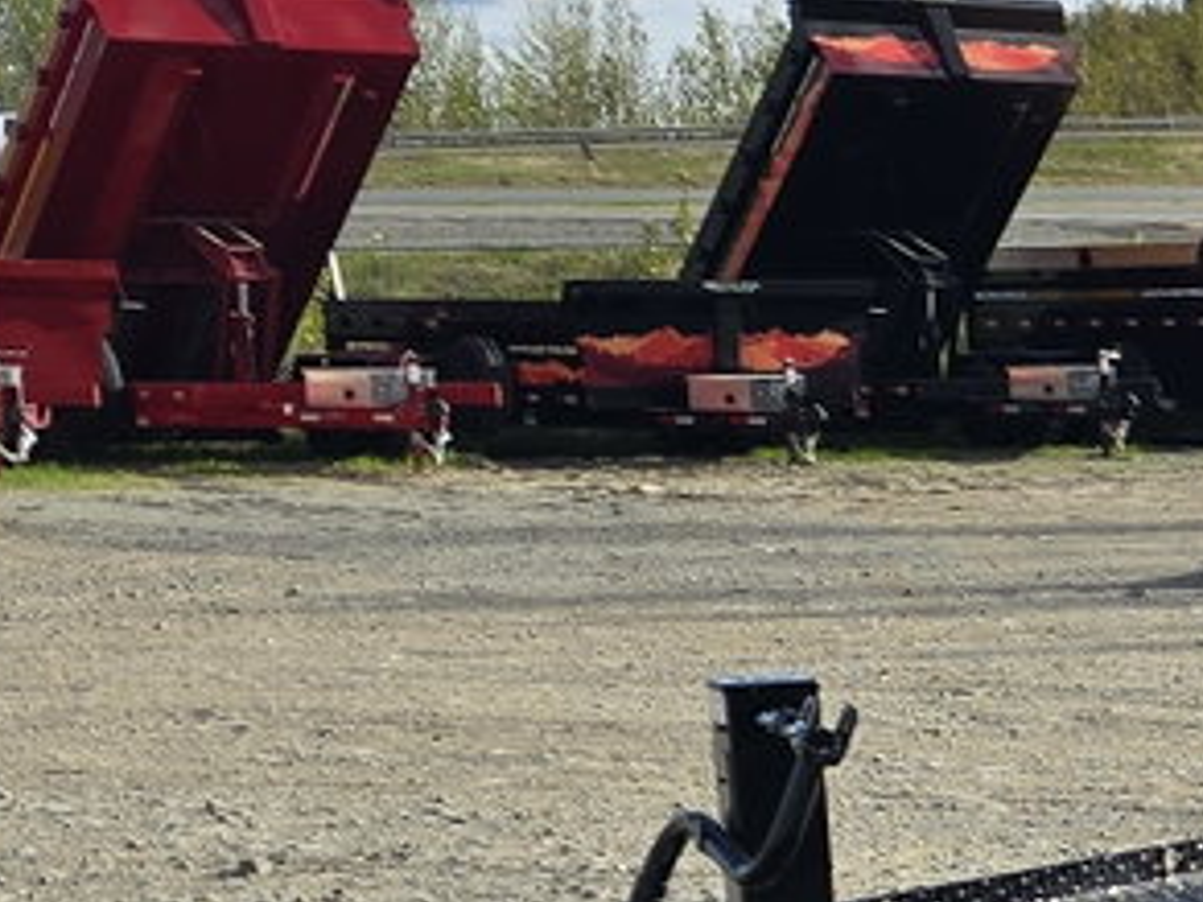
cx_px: 2773
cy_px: 886
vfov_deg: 11.7
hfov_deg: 12.6
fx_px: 4379
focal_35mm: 126
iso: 12
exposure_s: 1/803
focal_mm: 6.3
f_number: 1.7
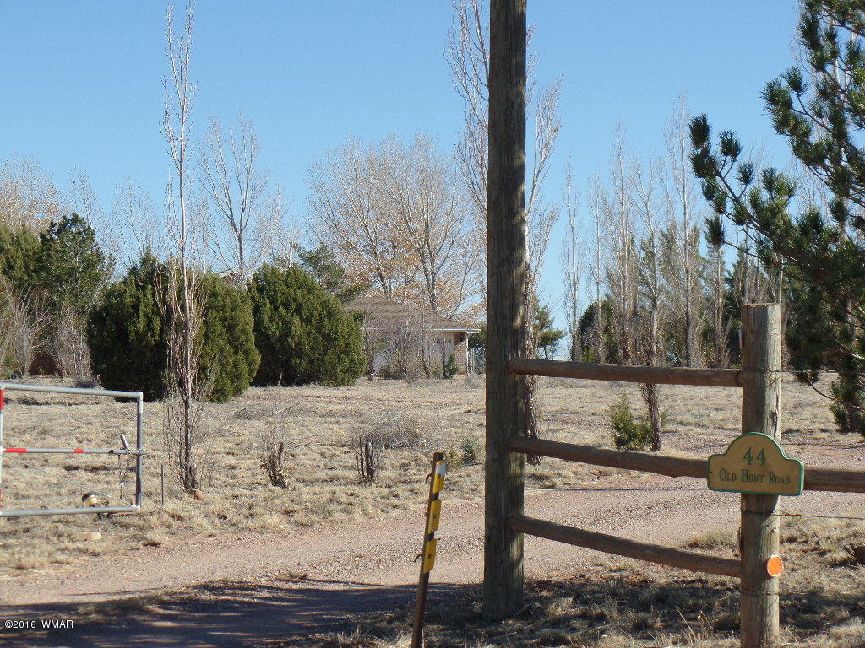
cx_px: 432
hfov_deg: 21.1
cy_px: 324
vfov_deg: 15.9
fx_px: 2324
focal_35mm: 93
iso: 80
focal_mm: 16.5
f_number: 3.9
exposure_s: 1/750
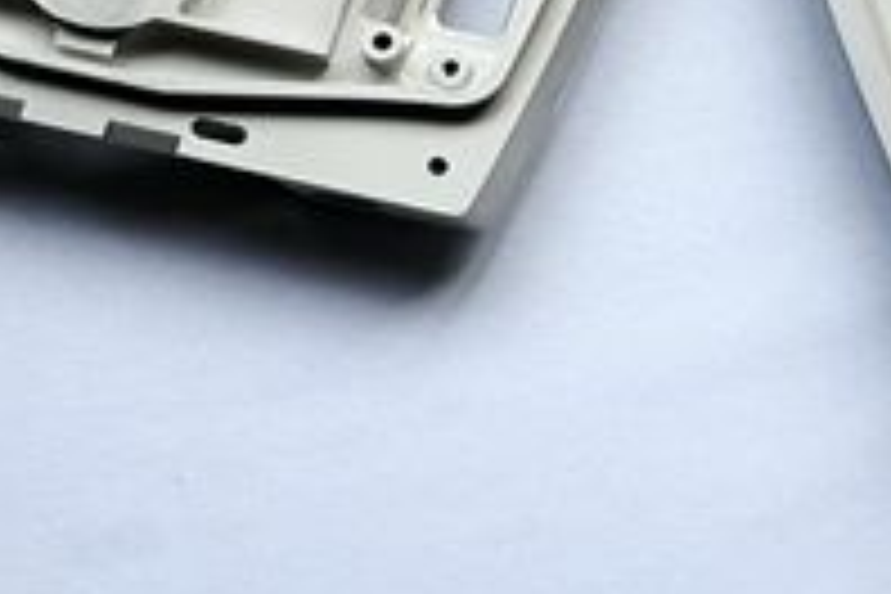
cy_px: -104
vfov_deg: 8.9
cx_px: 783
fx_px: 3786
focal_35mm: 153
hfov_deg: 13.3
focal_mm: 42
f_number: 5.6
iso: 200
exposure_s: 1/100
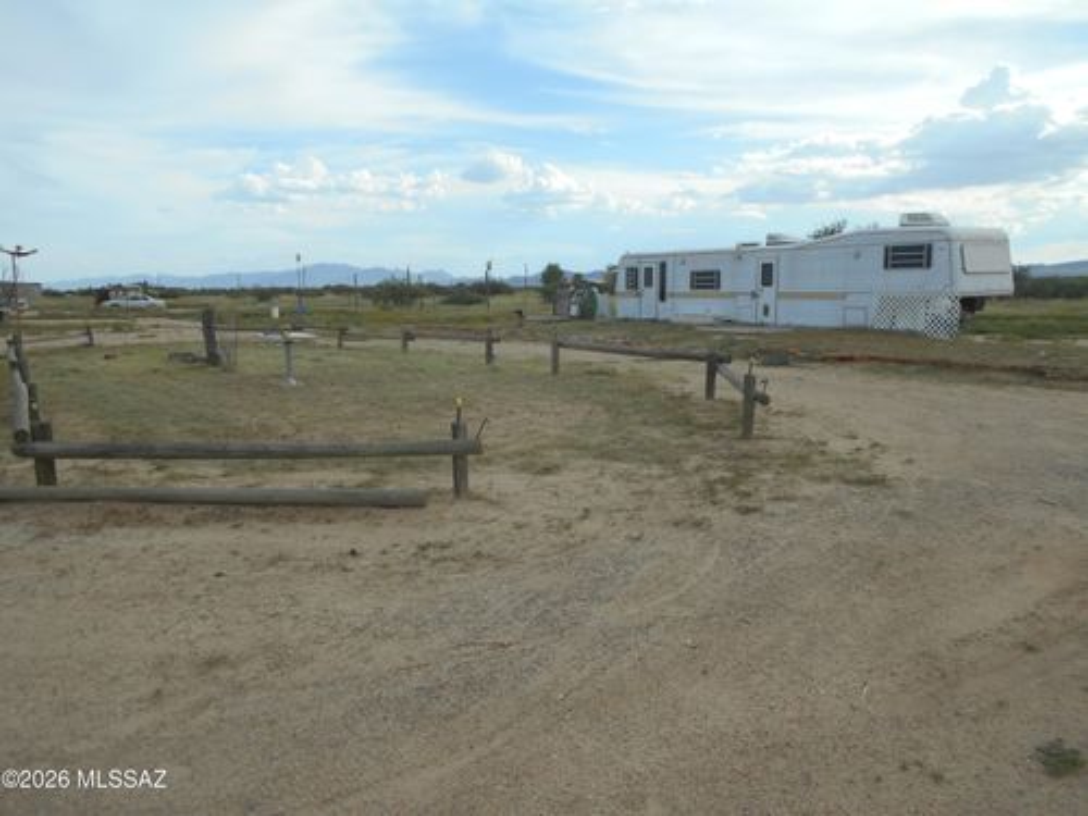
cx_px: 544
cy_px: 408
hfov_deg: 67.3
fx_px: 817
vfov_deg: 53.1
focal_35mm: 26
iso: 80
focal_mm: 4.6
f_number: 3.2
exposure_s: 1/1000
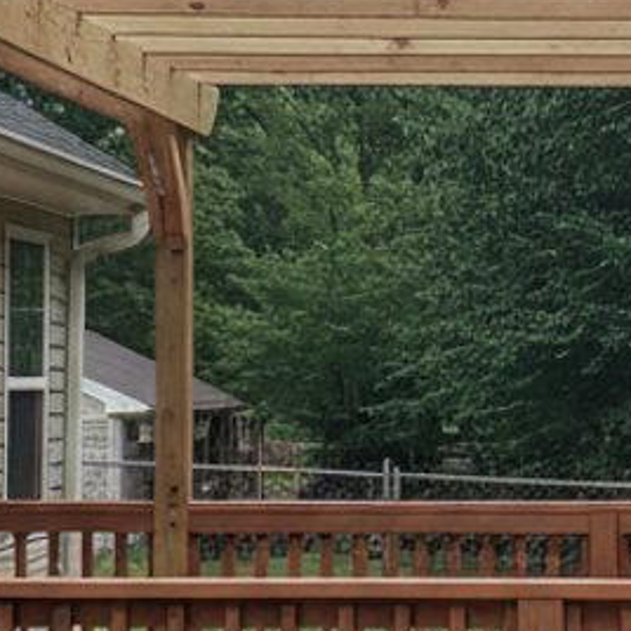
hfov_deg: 18.0
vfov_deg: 18.3
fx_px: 1959
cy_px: 287
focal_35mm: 95
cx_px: 574
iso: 1190
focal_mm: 6.8
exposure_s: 1/734
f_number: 1.68
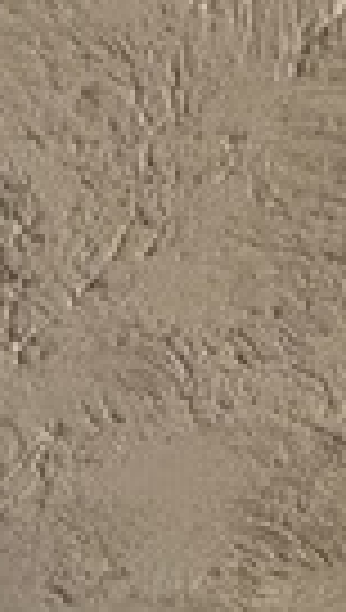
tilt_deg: -6.6
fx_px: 1964
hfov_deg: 9.8
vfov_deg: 8.9
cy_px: 2277
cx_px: -180
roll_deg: -4.0
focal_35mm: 121
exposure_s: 1/121
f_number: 2.2
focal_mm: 2.22
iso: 250
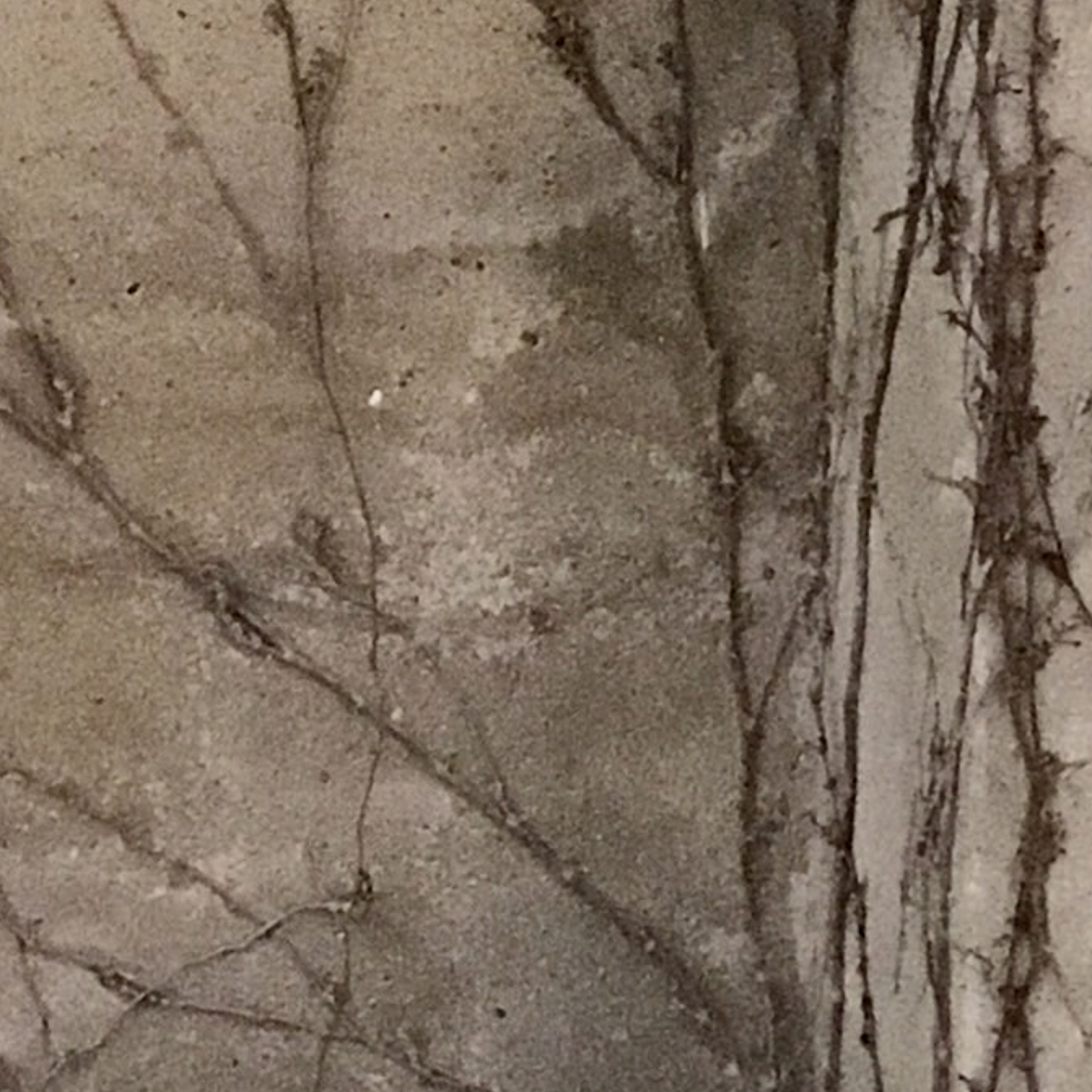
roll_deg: -0.2
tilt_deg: -5.9
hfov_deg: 11.2
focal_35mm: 154
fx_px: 5496
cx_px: -173
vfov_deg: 11.3
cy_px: 327
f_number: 2.2
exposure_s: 1/17
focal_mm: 4.15
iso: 800
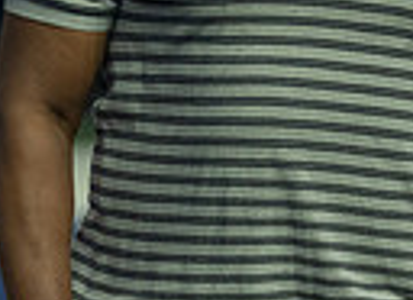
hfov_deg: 3.2
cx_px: 976
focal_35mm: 619
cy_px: -31
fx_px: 7303
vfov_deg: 2.4
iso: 800
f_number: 2.8
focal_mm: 124
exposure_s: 1/320
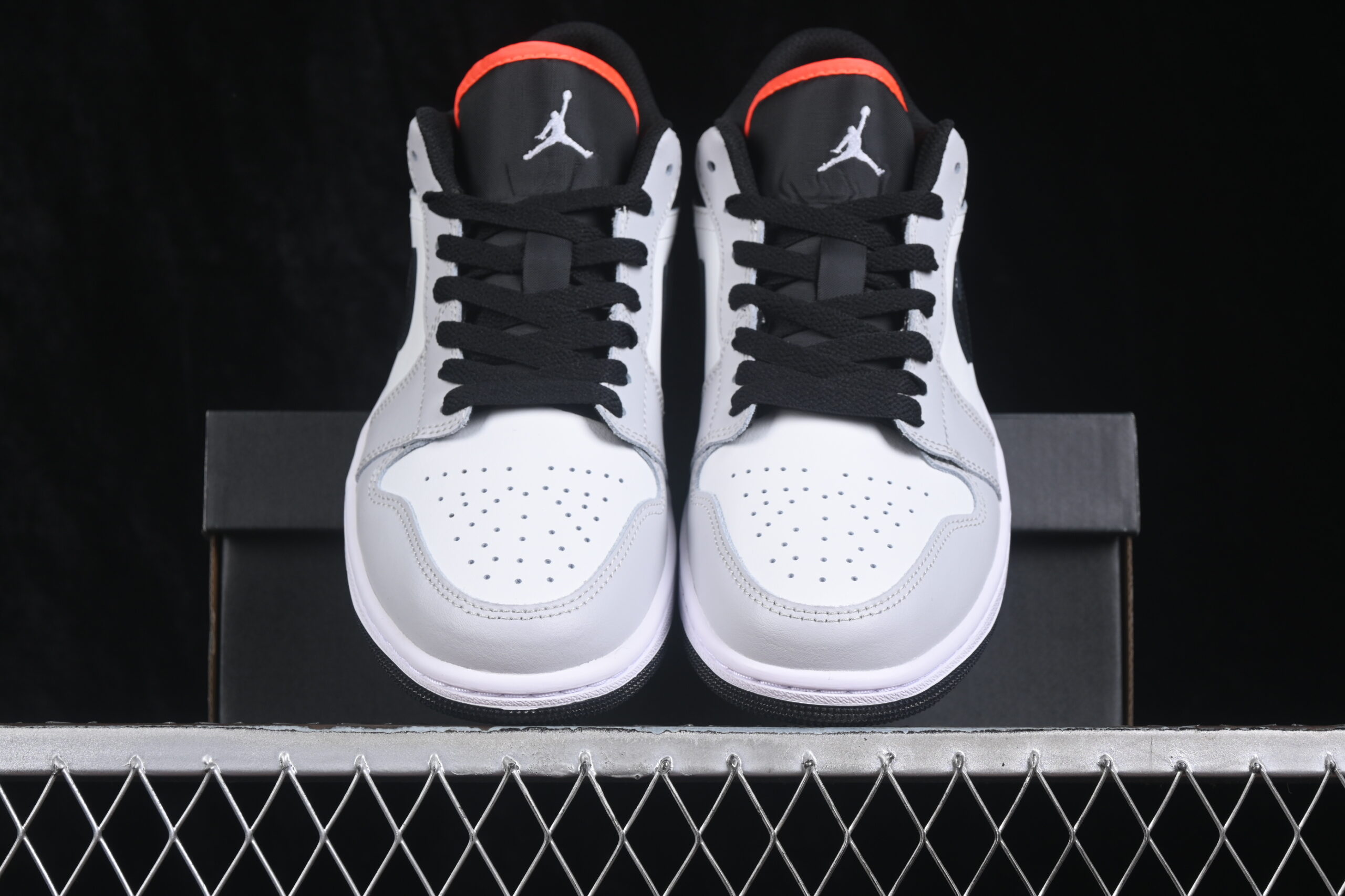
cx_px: 672
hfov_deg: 27.0
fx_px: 2802
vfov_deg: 18.2
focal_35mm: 75
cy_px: 448
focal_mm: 50
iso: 160
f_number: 7.1
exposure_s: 1/80
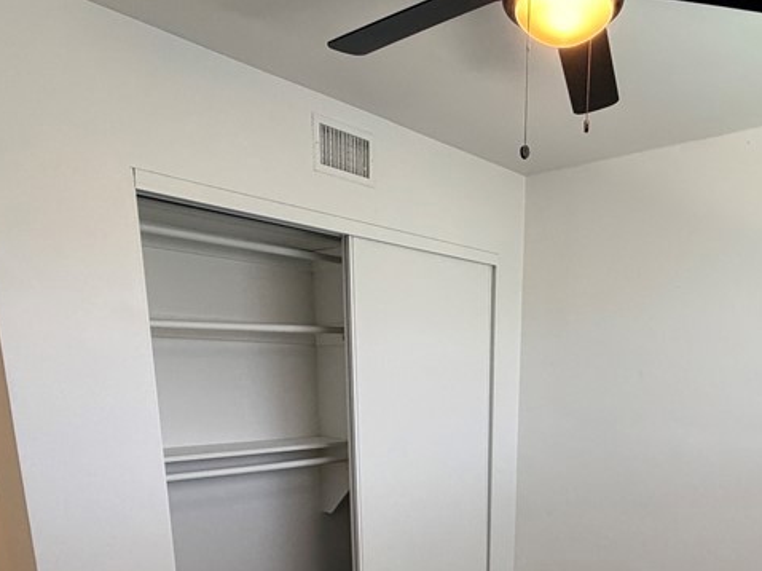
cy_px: 534
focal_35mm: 30
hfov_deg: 59.0
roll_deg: -0.4
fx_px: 660
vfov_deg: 42.2
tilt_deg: -13.8
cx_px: 489
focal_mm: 2.22
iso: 320
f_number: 2.2
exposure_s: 1/120
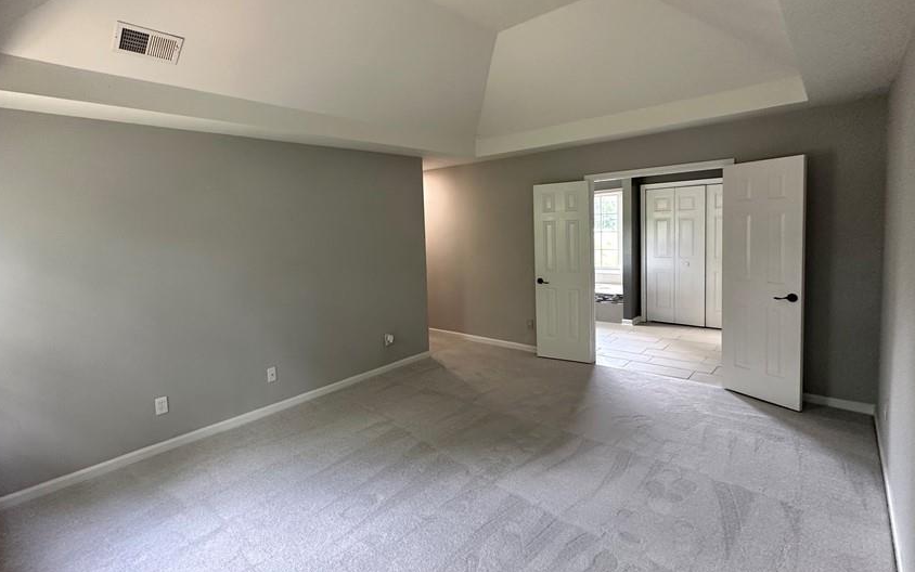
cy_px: 256
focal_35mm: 18
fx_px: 449
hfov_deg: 90.7
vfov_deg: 64.9
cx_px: 403
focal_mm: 2.22
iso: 200
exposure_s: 1/99
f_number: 2.2
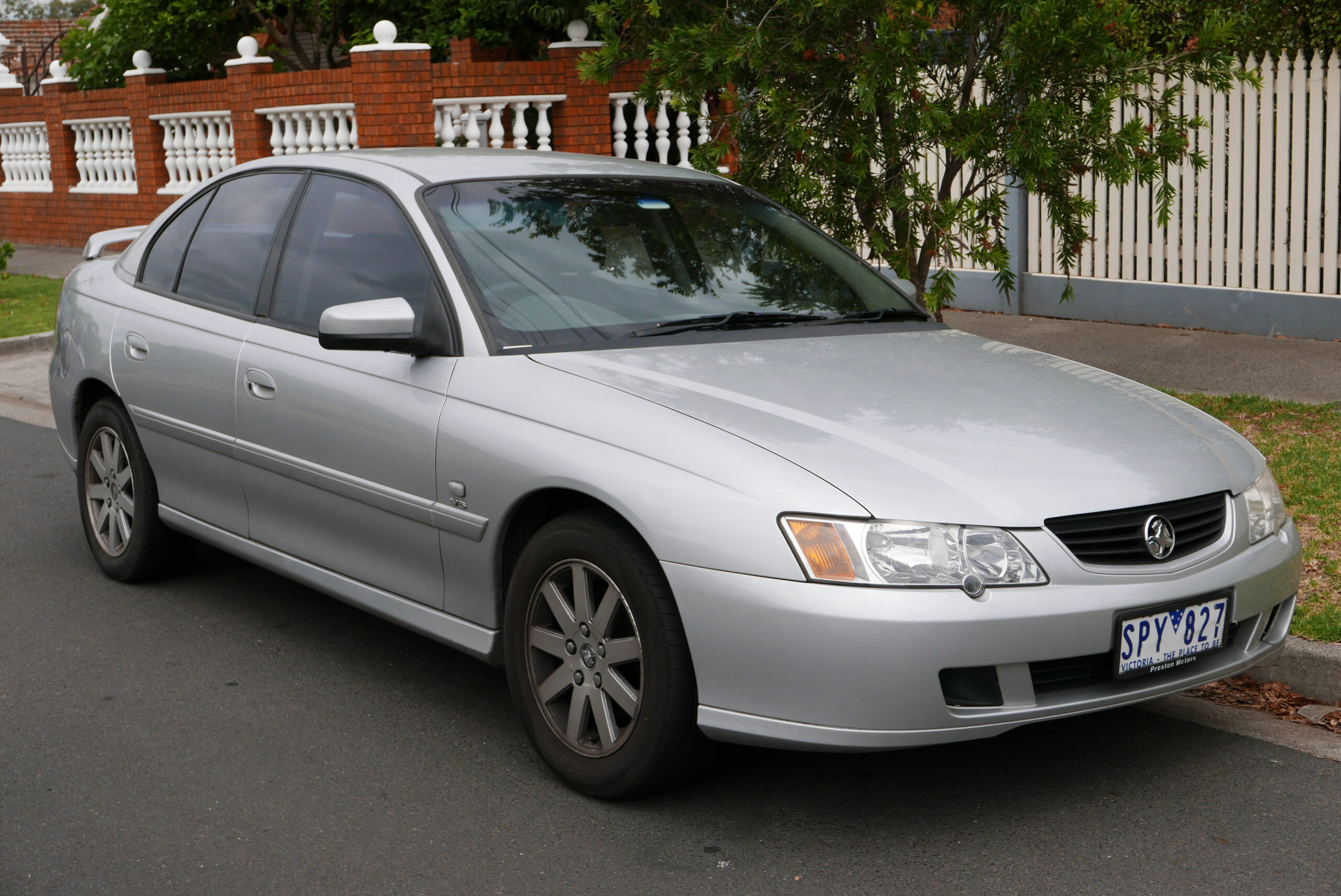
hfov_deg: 38.2
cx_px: 670
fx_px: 1938
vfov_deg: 26.0
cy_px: 448
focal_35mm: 52
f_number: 5.6
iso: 200
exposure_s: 1/1300
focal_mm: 23.6
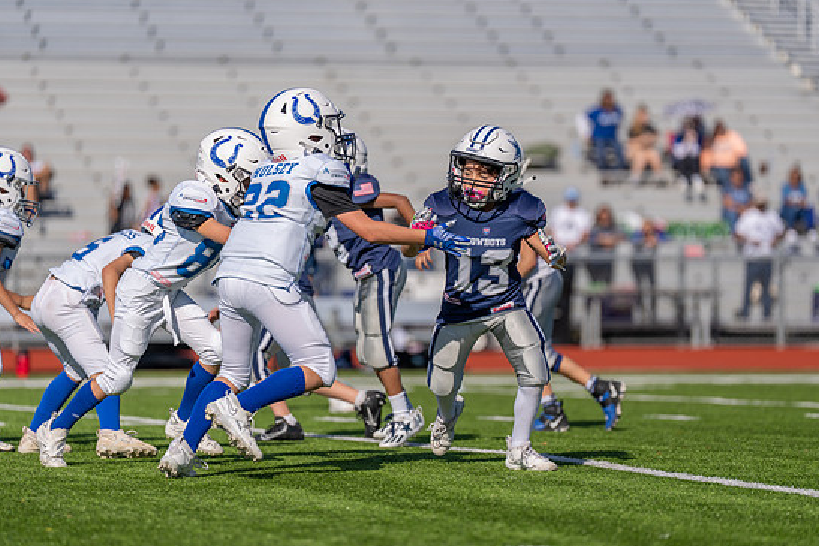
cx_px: 430
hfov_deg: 9.7
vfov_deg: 6.5
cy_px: 272
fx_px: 4824
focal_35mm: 212
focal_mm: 200
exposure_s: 1/4000
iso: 160
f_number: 3.2
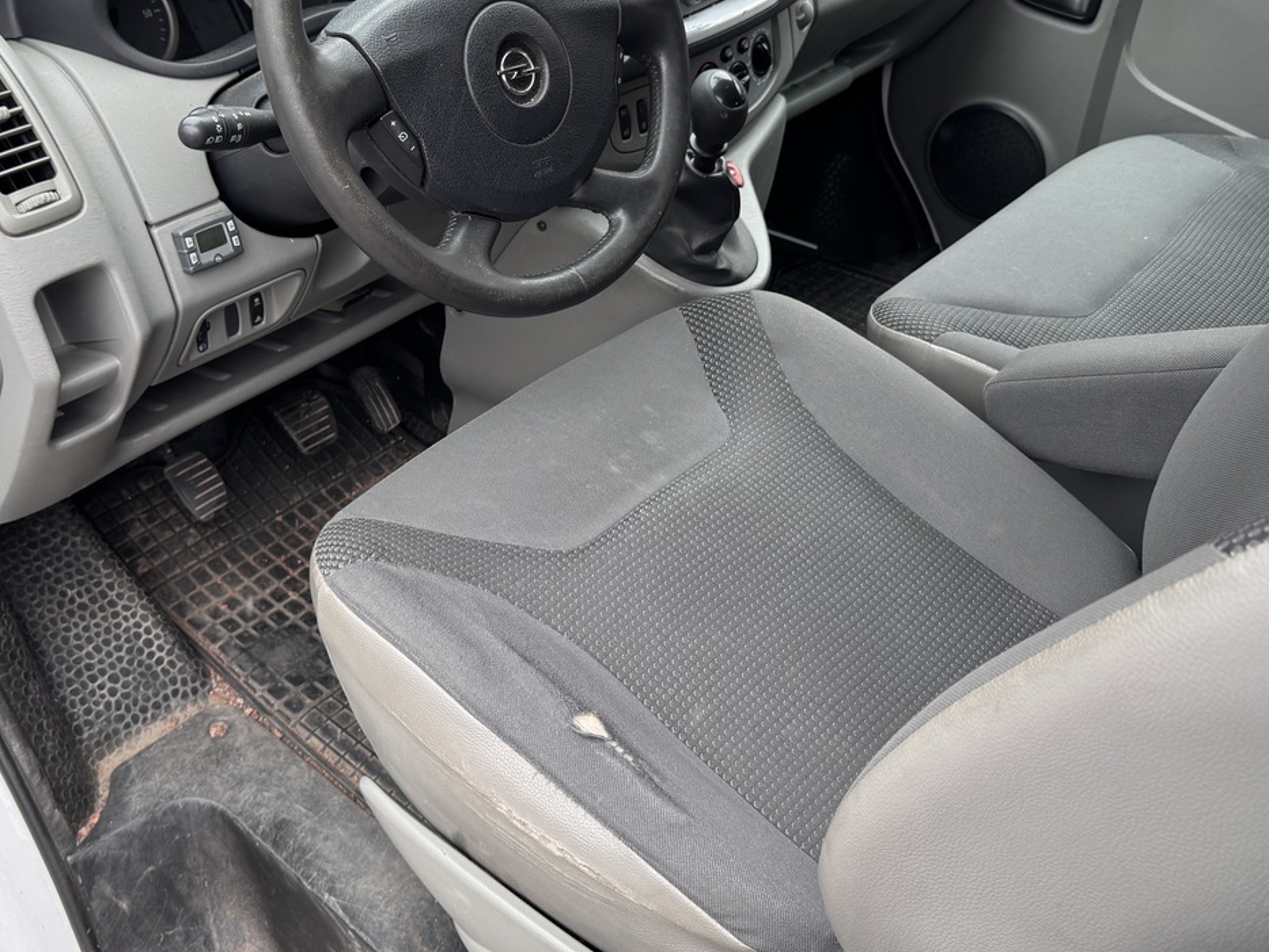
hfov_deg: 49.8
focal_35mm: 37
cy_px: 386
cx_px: 501
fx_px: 1357
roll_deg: -0.6
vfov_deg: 38.5
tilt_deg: -35.8
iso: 100
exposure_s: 1/139
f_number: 1.78
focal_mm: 6.76
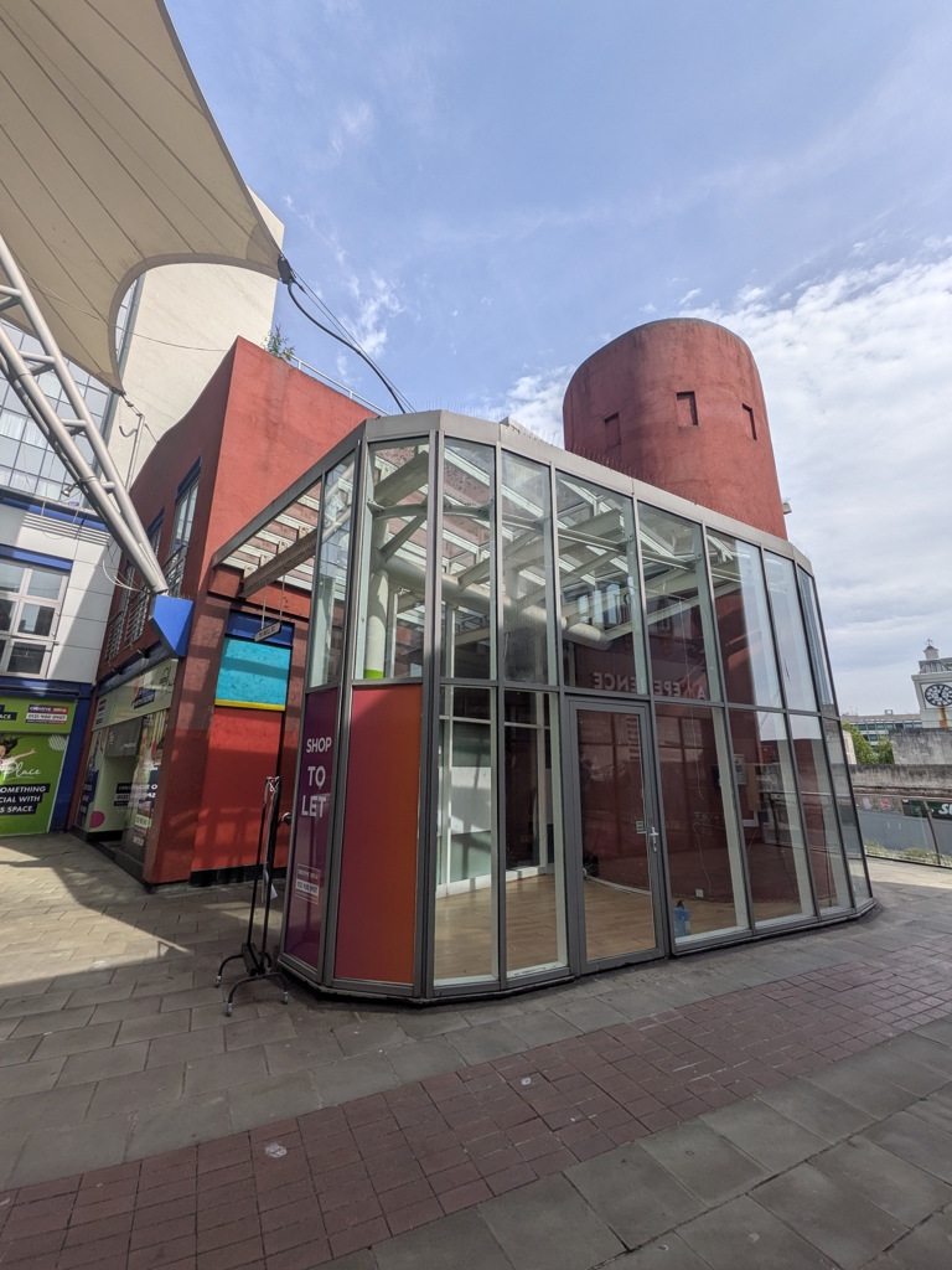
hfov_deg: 85.7
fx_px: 513
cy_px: 635
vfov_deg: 102.1
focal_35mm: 14
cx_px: 476
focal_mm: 1.85
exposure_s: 1/1965
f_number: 2.2
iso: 52
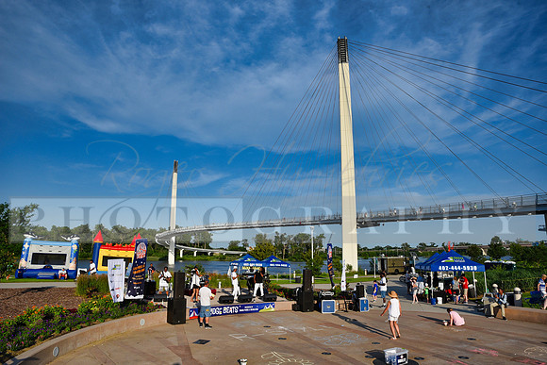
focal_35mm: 24
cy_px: 182
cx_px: 274
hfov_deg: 73.7
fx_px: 365
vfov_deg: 53.2
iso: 200
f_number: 10
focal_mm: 24
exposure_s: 1/400
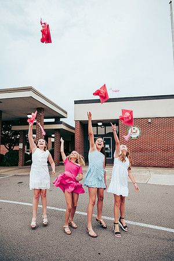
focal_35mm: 24
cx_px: 87
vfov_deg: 73.7
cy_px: 130
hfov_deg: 53.1
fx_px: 174
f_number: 2.8
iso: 250
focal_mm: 24
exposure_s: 1/400
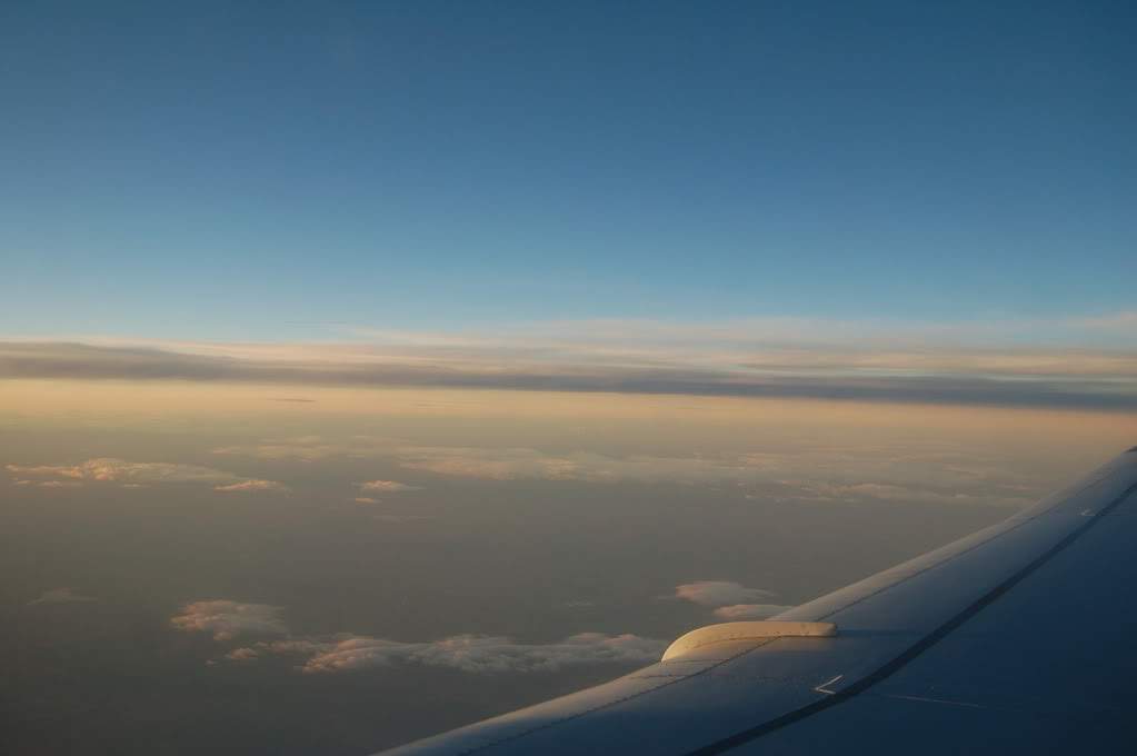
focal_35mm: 33
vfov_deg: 39.9
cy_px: 378
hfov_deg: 57.3
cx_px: 568
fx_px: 1041
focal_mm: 22
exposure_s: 1/160
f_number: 6.3
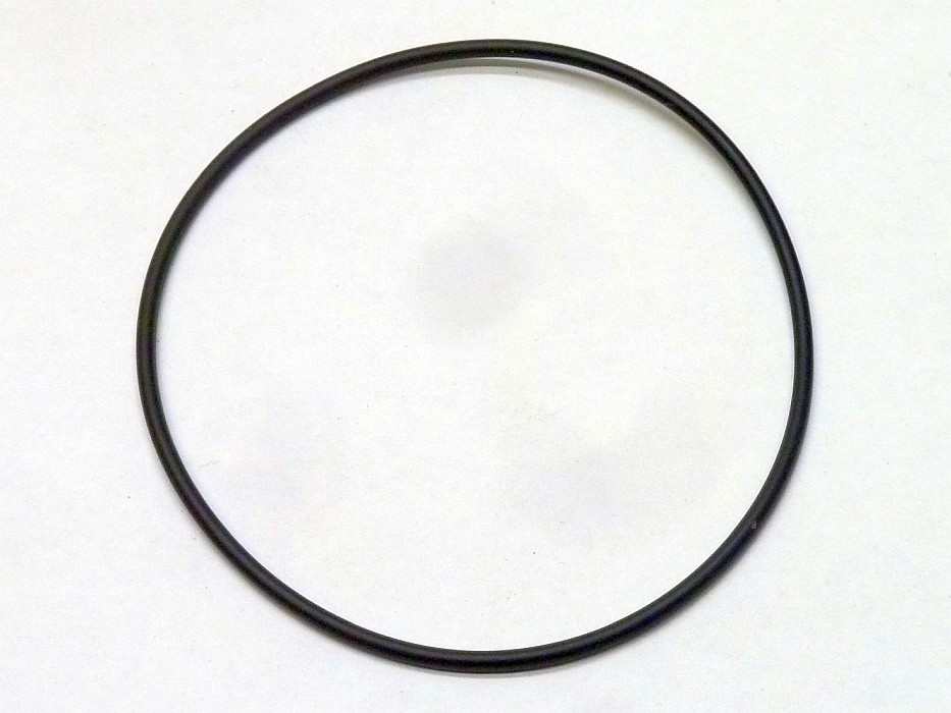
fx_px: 1621
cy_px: 356
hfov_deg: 32.7
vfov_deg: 24.8
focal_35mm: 59
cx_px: 476
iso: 400
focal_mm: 9.7
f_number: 3.9
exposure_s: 1/40
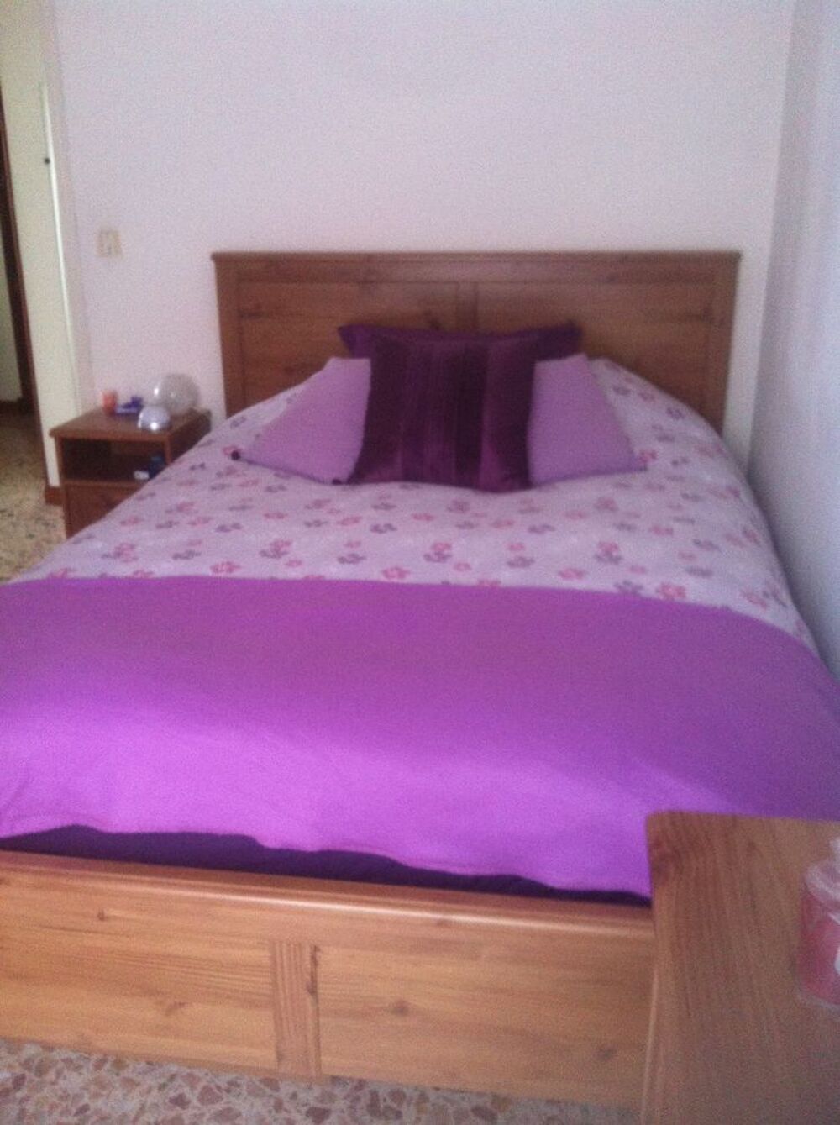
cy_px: 562
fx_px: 1136
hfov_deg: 40.6
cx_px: 420
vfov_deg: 52.7
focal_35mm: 35
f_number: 2.8
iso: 250
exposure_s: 1/15
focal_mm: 3.85
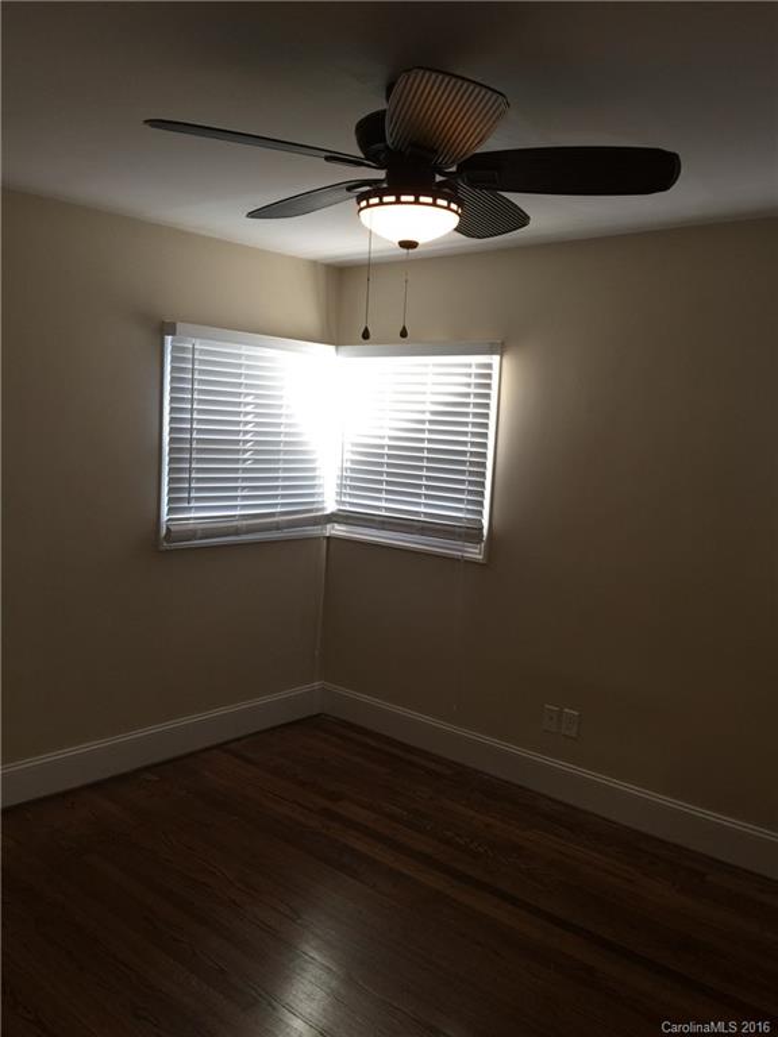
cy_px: 518
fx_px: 869
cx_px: 389
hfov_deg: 48.2
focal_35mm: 29
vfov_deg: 61.7
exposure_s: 1/15
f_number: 2.2
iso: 32
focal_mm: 4.15
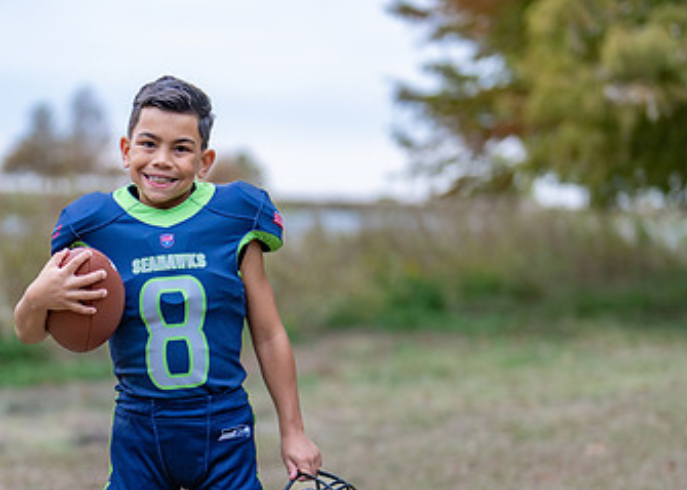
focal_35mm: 101
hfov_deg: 19.7
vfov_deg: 14.1
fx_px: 1970
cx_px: 189
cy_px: 407
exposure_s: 1/500
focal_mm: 50
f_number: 1.2
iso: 100
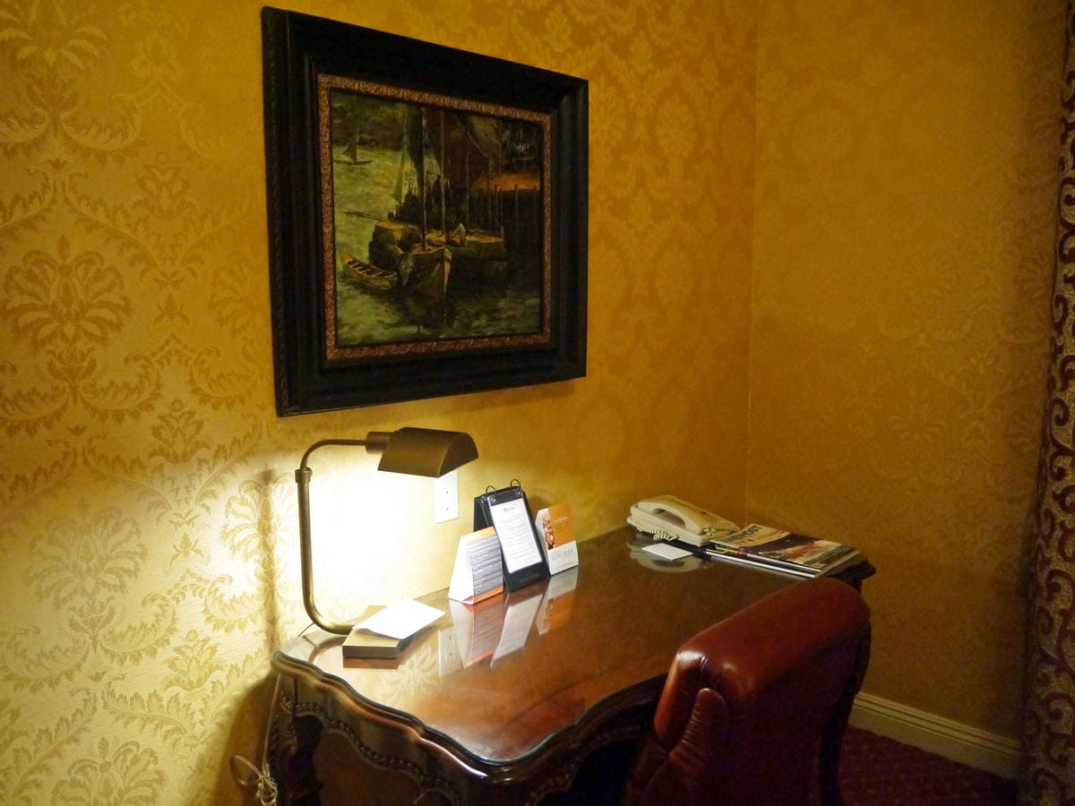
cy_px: 403
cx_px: 538
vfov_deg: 49.7
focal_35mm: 28
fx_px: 870
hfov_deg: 63.4
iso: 1600
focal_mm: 14
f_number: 3.5
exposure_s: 1/50
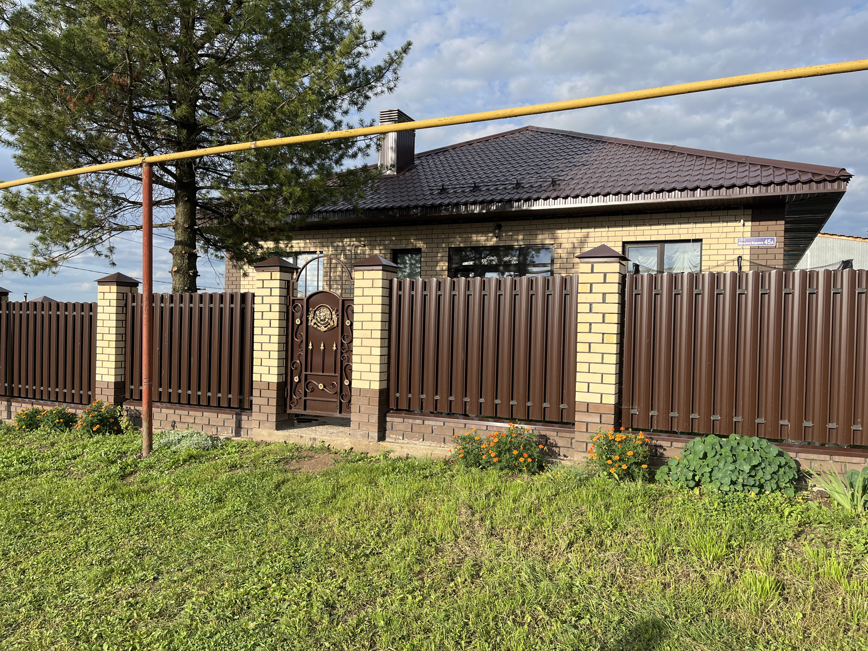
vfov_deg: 53.1
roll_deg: +0.6
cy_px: 326
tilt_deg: +0.9
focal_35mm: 26
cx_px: 434
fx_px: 652
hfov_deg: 67.3
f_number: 1.6
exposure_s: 1/1957
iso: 50
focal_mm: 5.1
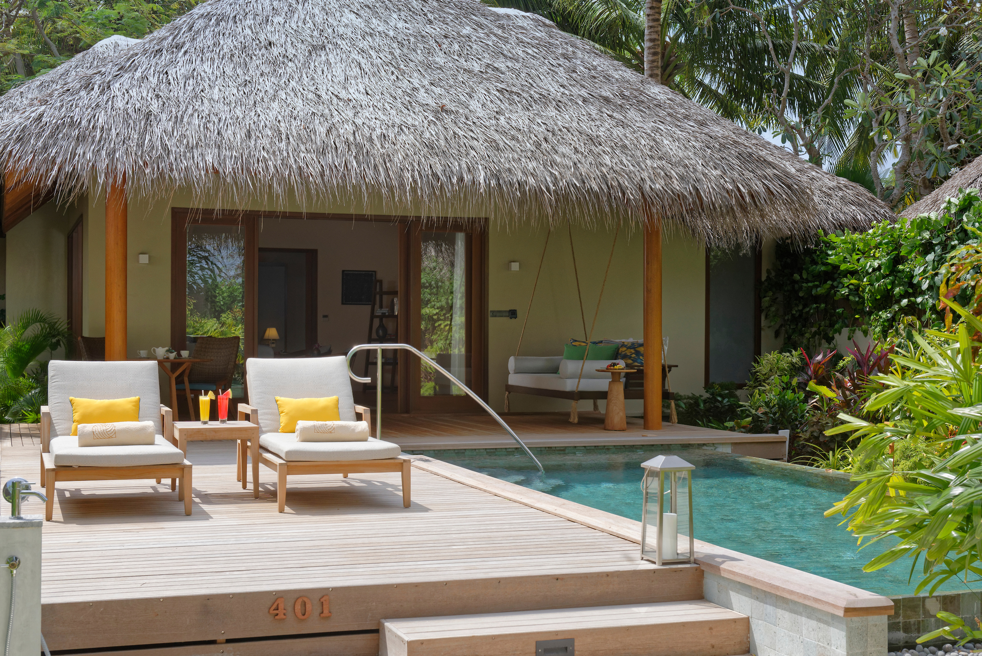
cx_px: 491
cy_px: 328
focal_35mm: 50
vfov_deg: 27.0
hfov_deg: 39.6
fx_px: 1364
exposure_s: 1/640
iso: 320
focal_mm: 50
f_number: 11
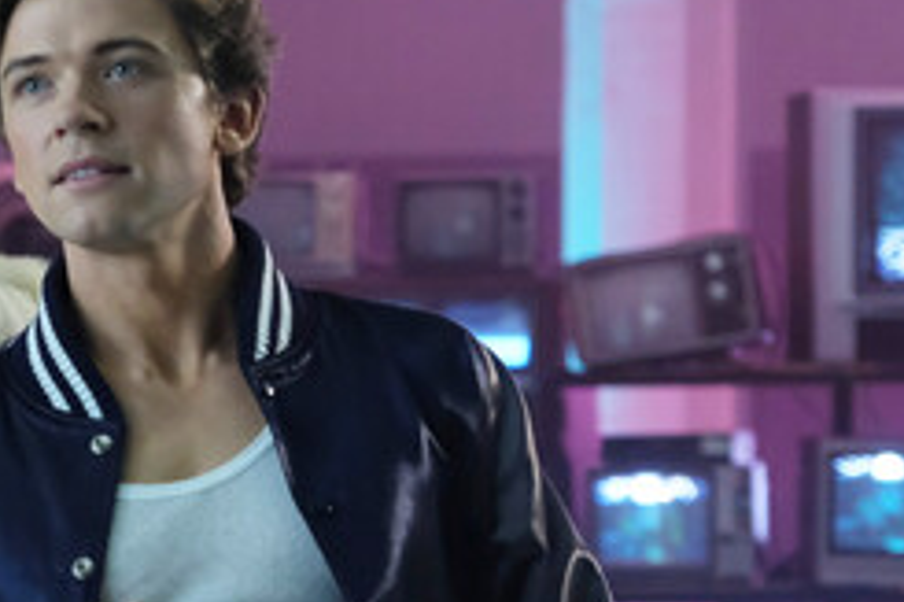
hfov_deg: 10.4
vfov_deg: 7.0
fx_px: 4918
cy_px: 438
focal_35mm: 196
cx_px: -4
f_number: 3.6
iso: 4000
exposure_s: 1/160
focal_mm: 50
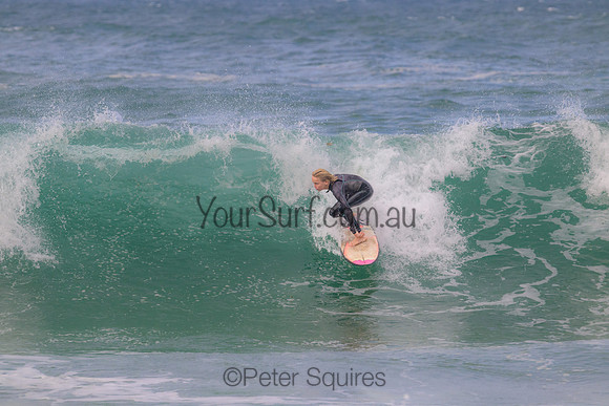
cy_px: 203
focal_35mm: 530
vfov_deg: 2.6
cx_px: 304
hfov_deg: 3.9
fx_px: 8968
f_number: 11
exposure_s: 1/1250
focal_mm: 530
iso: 1250
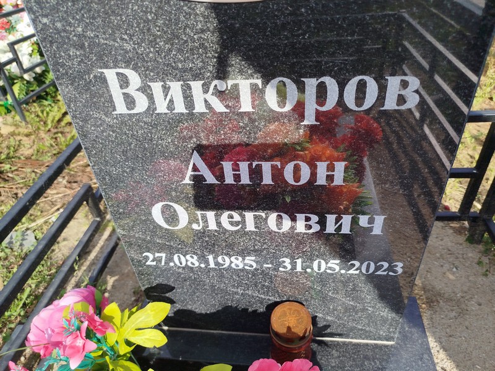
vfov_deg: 56.8
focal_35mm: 24
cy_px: 186
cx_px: 248
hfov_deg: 71.6
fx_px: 343
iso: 50
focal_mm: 5.31
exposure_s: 1/803
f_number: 1.7
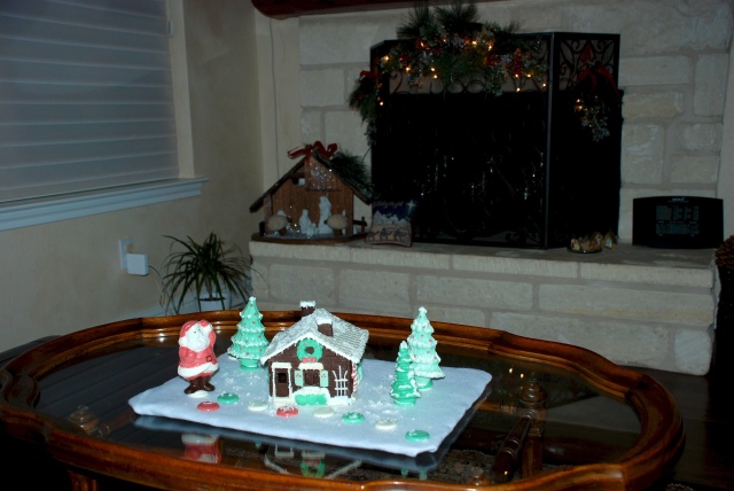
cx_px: 367
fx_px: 796
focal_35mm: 39
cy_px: 246
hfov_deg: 49.5
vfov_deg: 34.3
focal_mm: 26
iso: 200
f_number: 4
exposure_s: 1/60
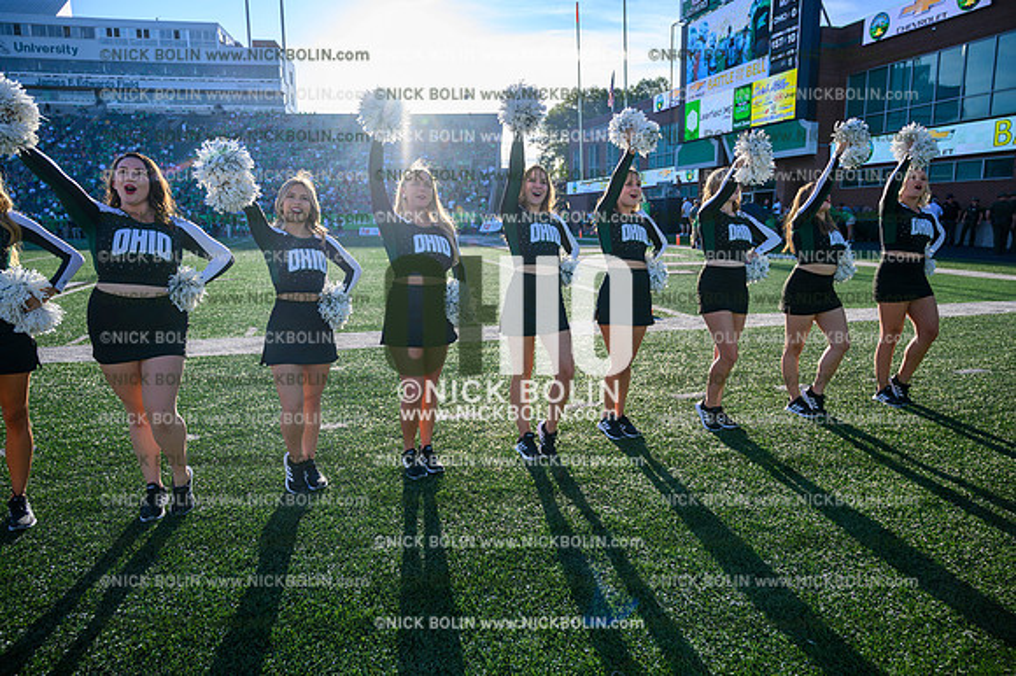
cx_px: 508
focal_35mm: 24
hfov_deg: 73.8
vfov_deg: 53.1
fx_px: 677
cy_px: 338
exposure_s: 1/640
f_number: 4
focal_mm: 24
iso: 125
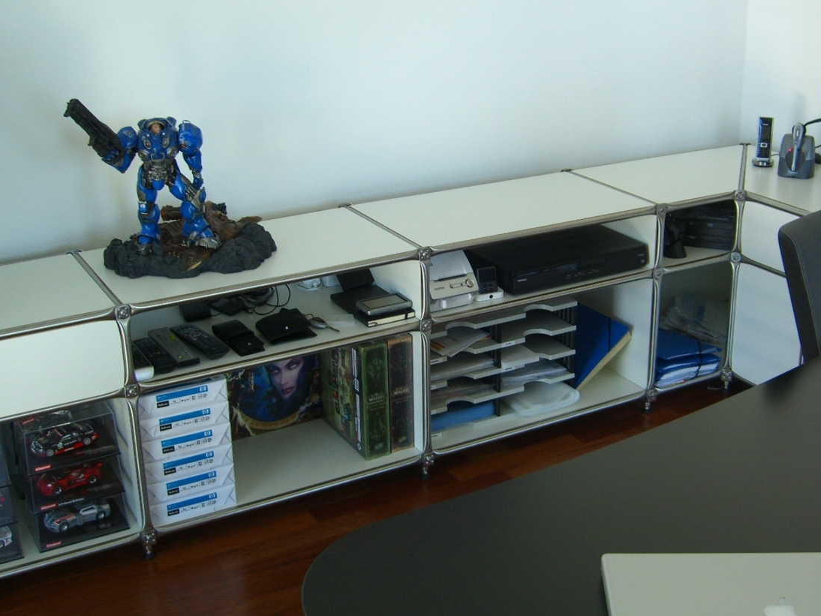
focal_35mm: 48
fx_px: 1139
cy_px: 263
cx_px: 469
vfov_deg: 30.2
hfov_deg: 39.6
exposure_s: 1/60
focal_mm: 7.9
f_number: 2.8
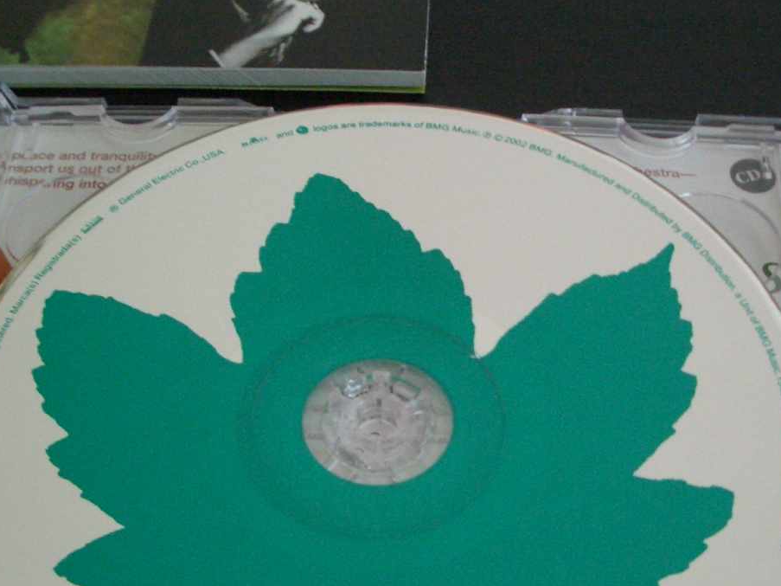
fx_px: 1399
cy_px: 435
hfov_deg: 31.2
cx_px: 350
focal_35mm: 62
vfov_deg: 23.4
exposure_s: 1/20
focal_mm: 5.8
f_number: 2.6
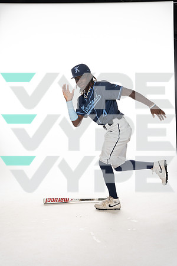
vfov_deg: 39.6
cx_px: 88
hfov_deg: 27.0
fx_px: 369
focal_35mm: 50
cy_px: 133
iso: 400
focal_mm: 50
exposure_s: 1/250
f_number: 6.3
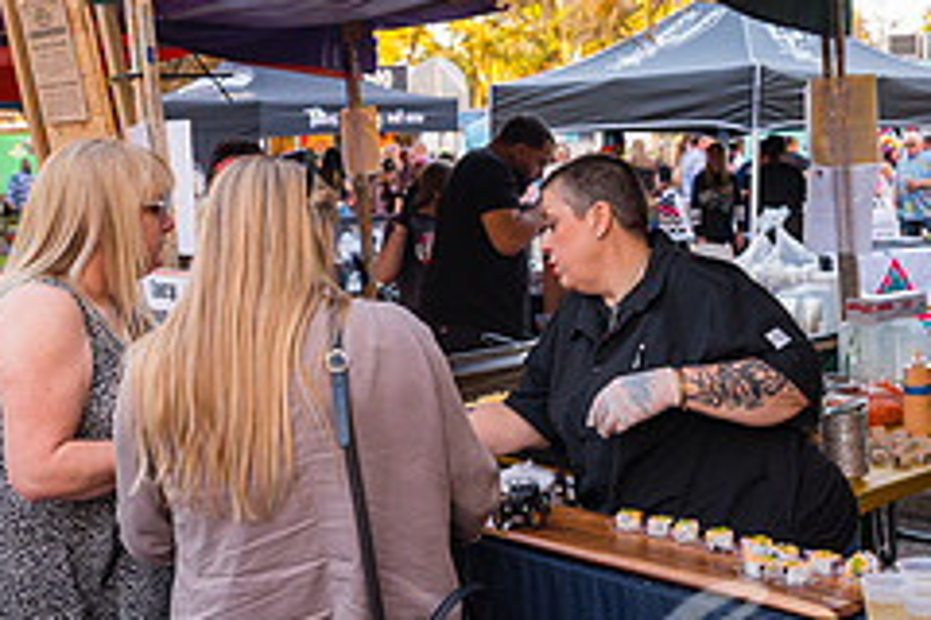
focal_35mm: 58
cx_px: 543
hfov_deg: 34.4
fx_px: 1500
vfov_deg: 23.4
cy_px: 360
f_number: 4
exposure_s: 1/500
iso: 1250
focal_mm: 24
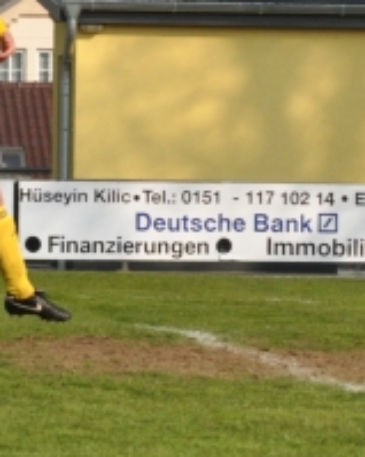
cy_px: -61
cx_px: 381
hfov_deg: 2.6
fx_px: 8026
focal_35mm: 594
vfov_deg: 3.3
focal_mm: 105
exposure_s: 1/1000
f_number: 11
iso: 800
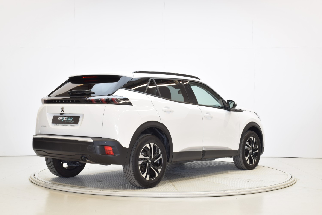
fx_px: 483
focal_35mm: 54
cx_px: 161
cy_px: 108
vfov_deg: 25.1
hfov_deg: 36.9
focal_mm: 36
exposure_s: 1/1.3
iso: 100
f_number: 20
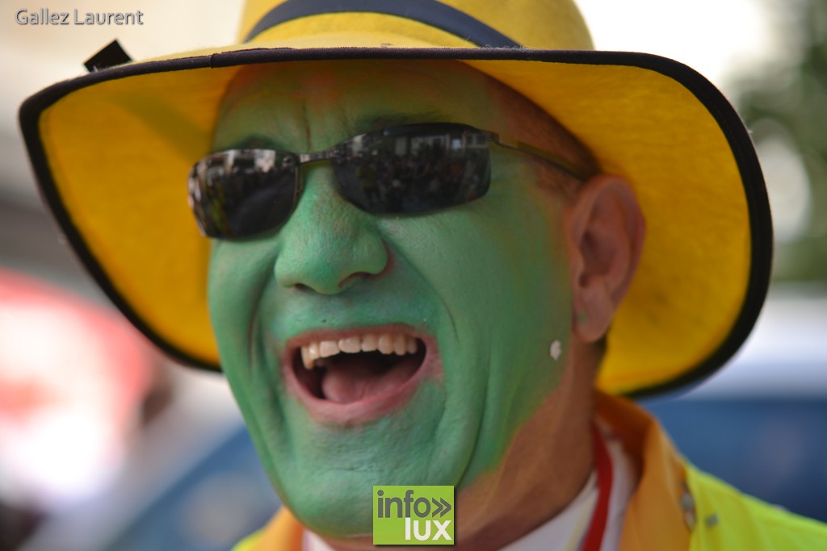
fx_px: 3377
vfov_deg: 9.3
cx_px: 414
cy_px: 276
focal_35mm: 147
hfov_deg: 14.0
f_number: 2.8
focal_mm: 98
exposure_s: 1/400
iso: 100
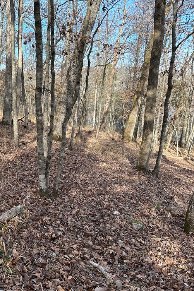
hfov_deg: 35.1
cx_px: -2
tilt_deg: -13.2
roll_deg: +2.6
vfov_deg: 55.8
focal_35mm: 34
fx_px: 275
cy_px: 147
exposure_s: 1/797
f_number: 1.78
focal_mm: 6.86
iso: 80
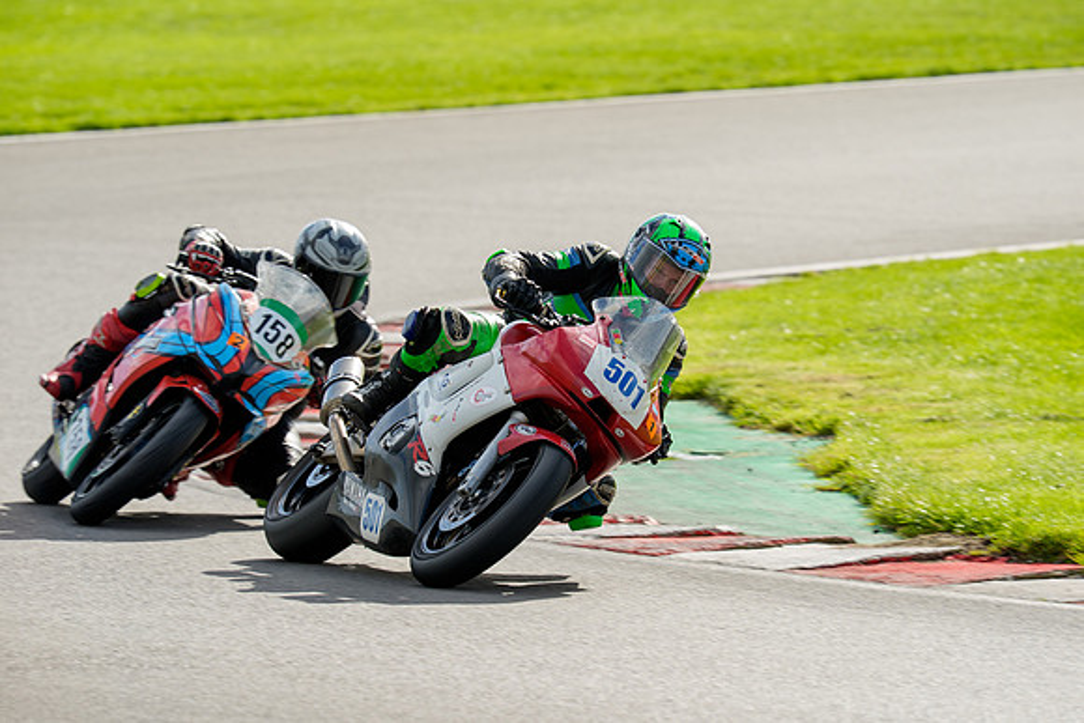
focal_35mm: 400
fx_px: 12047
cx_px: 542
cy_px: 362
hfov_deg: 5.2
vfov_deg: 3.4
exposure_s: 1/400
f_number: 8
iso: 125
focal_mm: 400
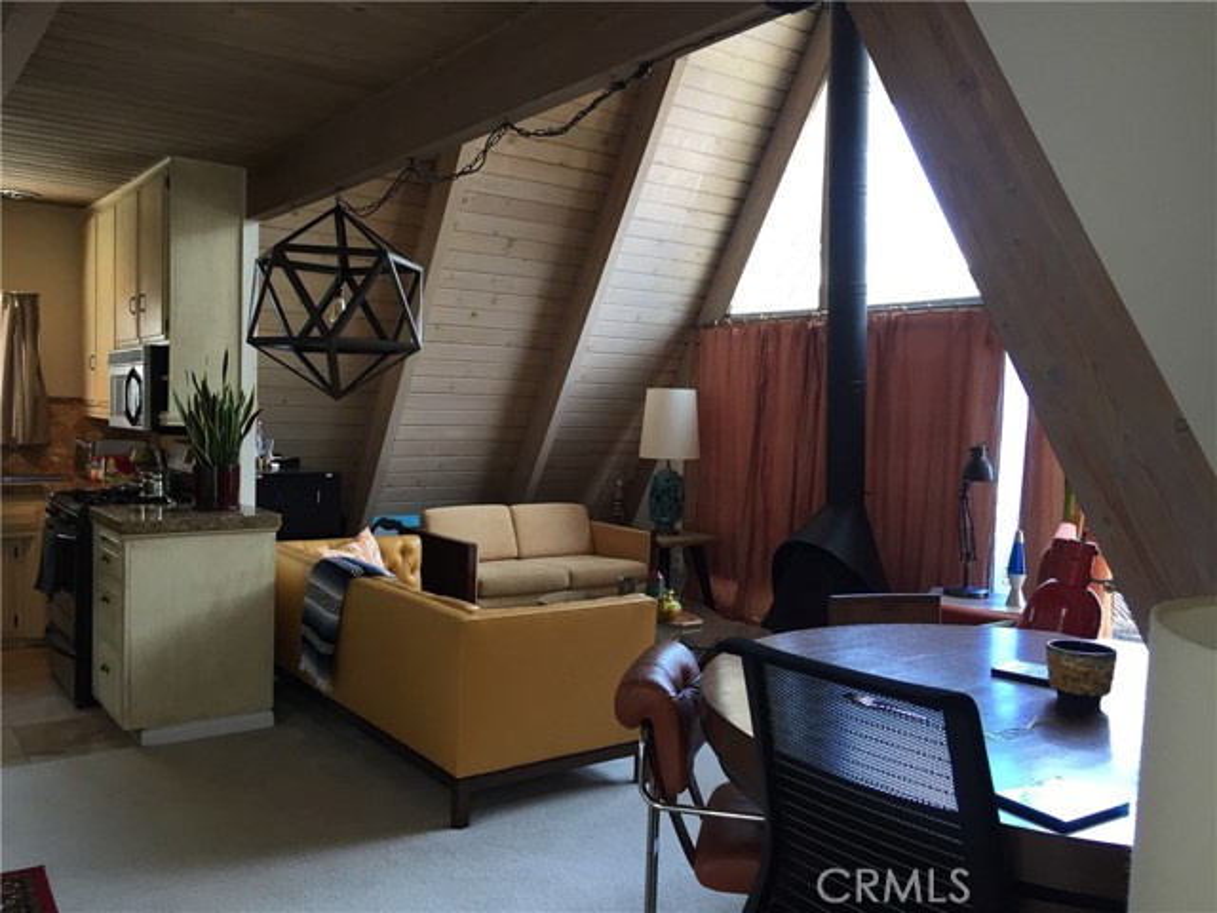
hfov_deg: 61.7
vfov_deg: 48.2
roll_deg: -3.4
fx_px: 1020
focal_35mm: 29
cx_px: 608
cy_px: 456
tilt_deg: -3.3
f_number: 2.2
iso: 32
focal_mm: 4.15
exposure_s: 1/30
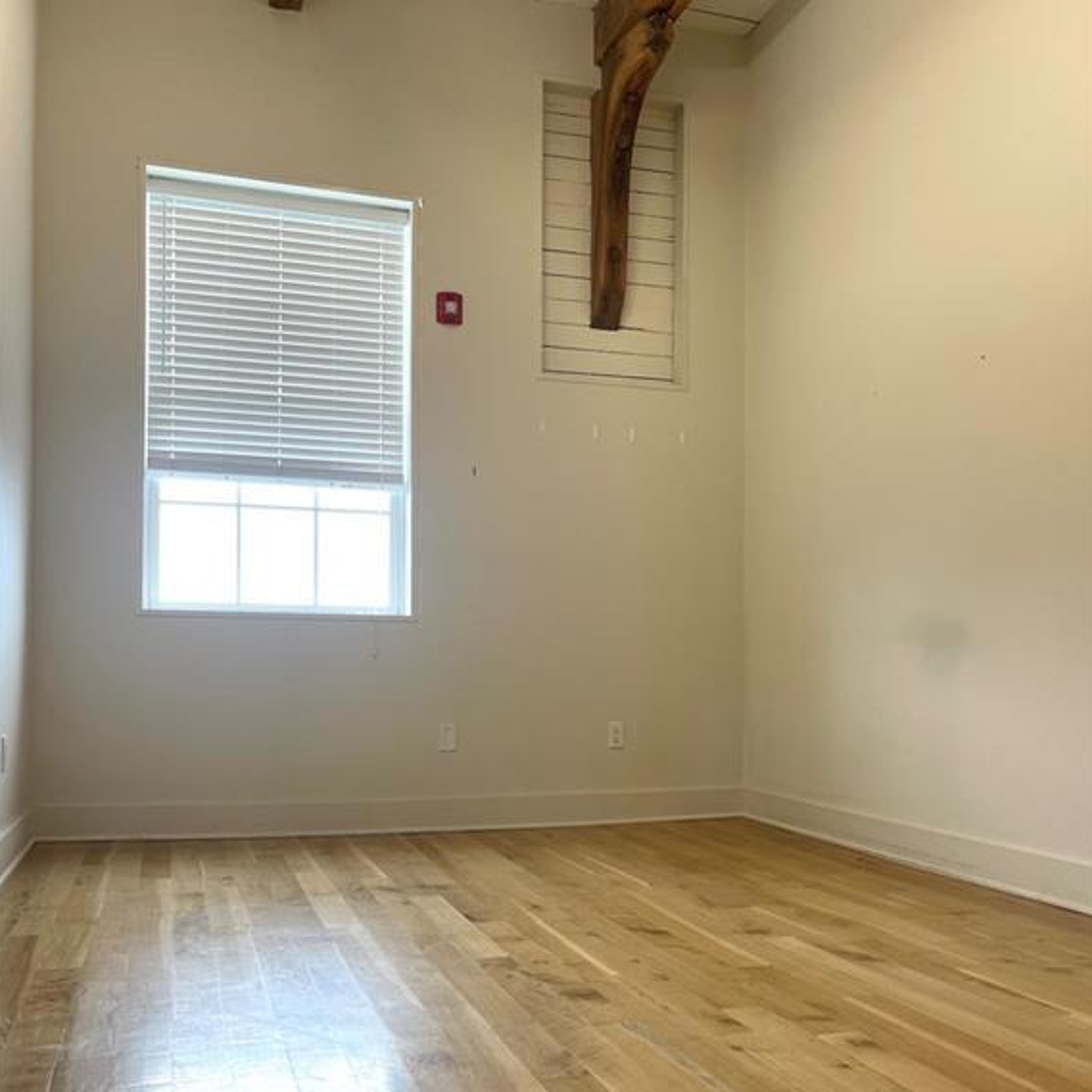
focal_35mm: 31
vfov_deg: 52.2
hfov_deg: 52.5
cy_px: 645
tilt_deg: +2.1
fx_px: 1106
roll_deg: -1.7
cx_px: 545
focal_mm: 5.1
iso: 100
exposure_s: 1/120
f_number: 1.6
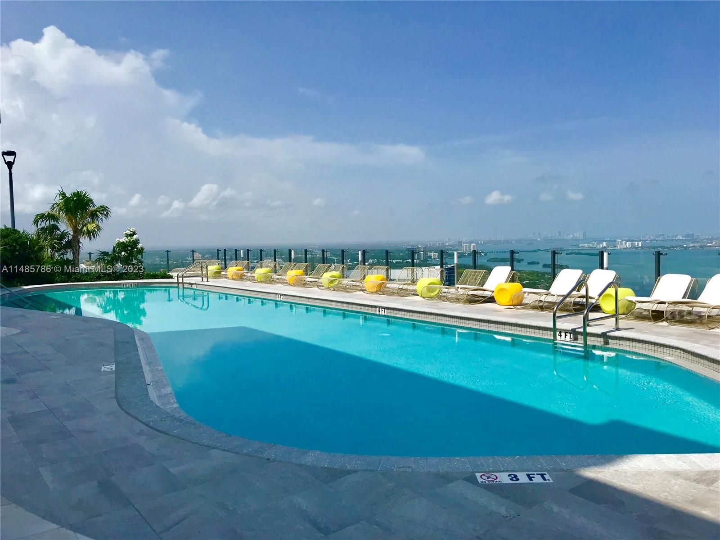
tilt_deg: -2.4
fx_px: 582
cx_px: 360
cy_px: 270
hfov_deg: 63.4
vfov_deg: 49.7
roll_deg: +0.7
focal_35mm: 28
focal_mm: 3.99
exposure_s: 1/4367
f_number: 1.8
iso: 20
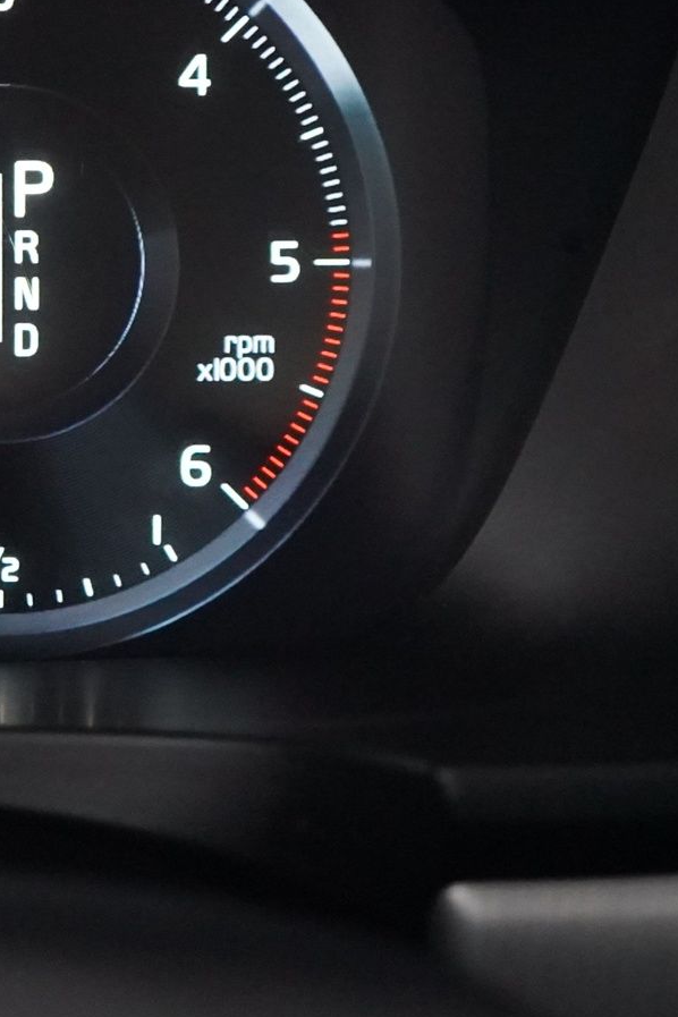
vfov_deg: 17.4
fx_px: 3305
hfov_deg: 10.7
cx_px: -673
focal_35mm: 117
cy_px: 281
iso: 12800
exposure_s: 1/60
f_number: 4
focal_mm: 28
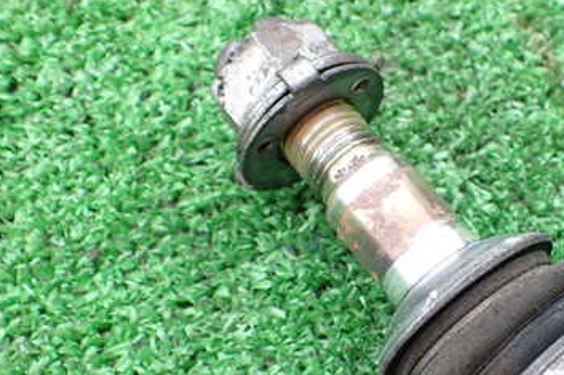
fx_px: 830
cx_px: 417
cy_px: 276
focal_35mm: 53
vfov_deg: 25.2
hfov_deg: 36.7
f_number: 2.3
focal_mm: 5.4
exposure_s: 1/160
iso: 100
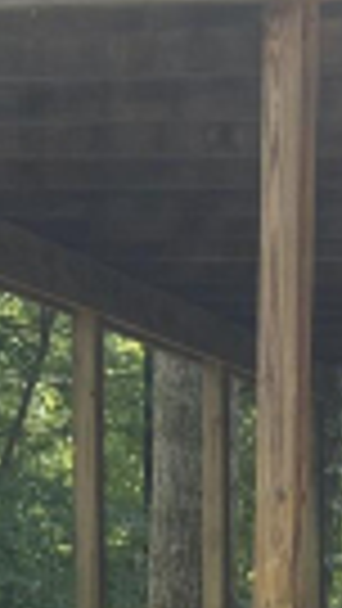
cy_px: 786
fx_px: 2078
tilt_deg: -0.4
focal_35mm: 129
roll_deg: -2.4
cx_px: 495
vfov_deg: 15.8
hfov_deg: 9.2
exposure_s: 1/243
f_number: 1.78
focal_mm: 6.86
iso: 64
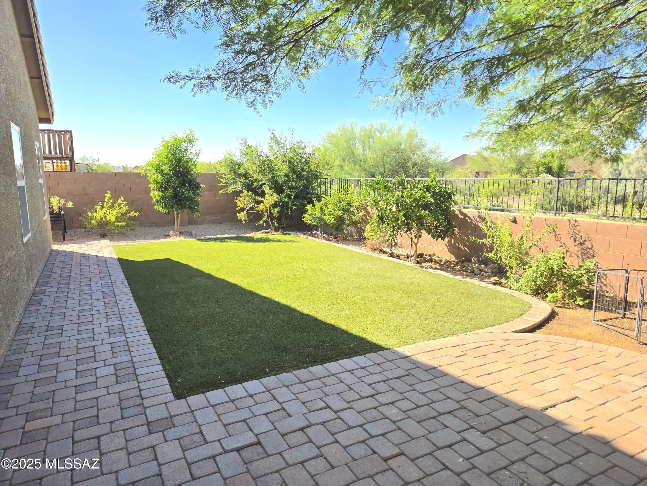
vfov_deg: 58.9
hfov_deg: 73.9
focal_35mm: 23
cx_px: 324
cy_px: 243
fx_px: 430
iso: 25
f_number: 1.8
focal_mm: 5.4
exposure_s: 1/1228
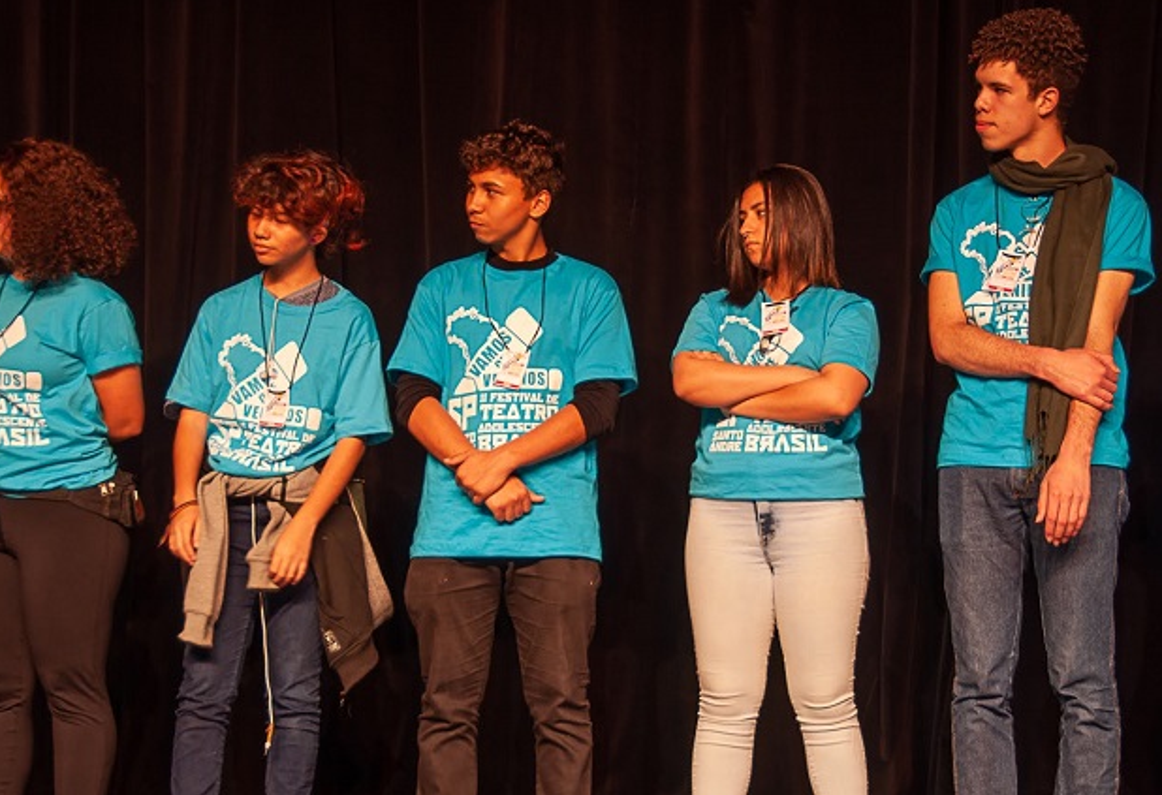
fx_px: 3612
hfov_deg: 18.3
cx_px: 658
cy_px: 467
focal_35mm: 111
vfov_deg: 12.6
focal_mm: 56
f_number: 4.8
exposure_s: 1/60
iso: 320
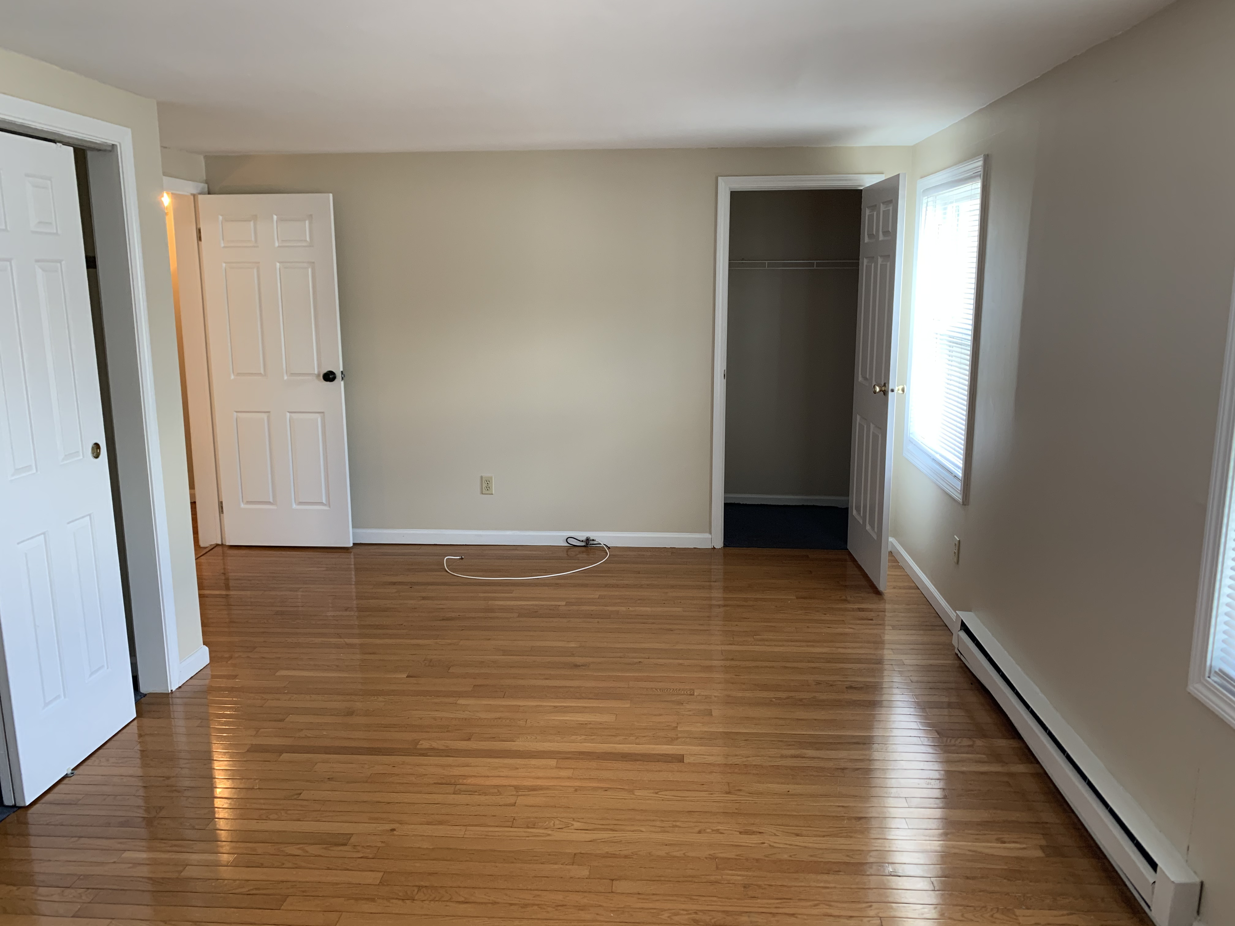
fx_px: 928
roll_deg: +0.1
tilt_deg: -9.0
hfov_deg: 67.3
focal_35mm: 26
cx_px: 618
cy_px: 463
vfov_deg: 53.1
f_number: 1.8
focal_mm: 4.25
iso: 125
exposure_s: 1/60
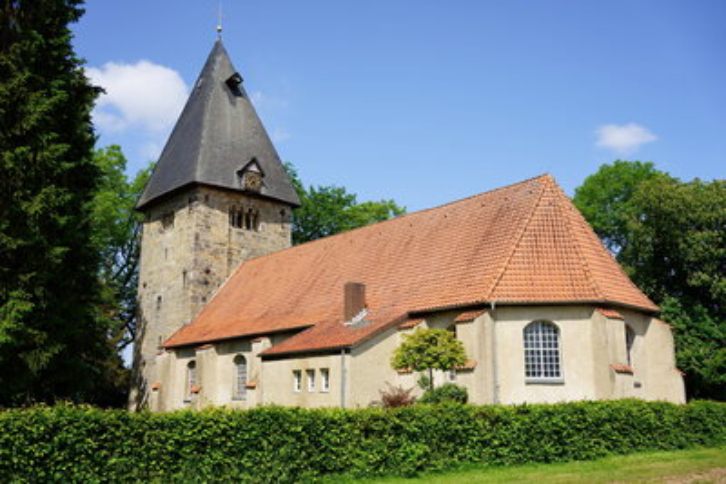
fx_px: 706
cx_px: 363
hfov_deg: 54.4
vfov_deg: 37.9
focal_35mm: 35
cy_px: 242
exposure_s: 1/250
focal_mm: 35
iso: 100
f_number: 8
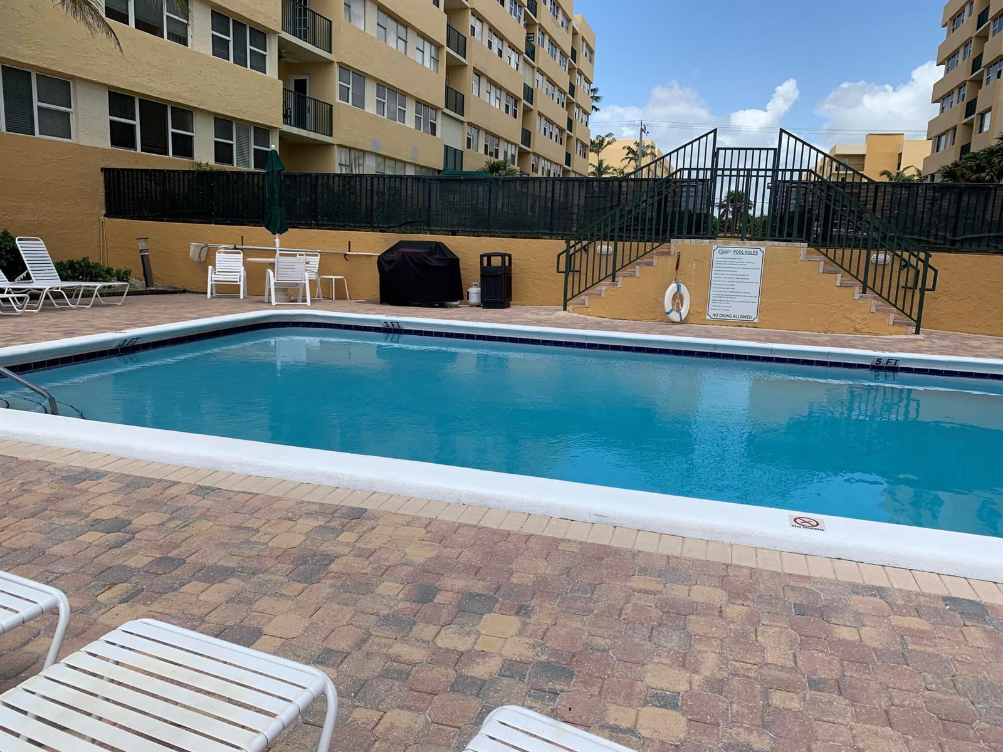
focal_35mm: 26
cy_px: 376
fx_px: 753
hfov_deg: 67.3
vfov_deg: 53.1
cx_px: 502
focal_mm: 4.25
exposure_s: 1/2421
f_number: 1.8
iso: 25
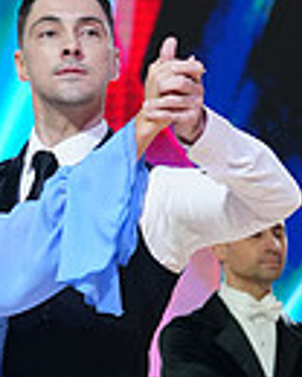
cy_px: 476
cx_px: -80
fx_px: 4458
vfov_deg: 4.8
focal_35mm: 399
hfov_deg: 3.9
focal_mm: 95
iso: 2500
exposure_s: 1/320
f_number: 4
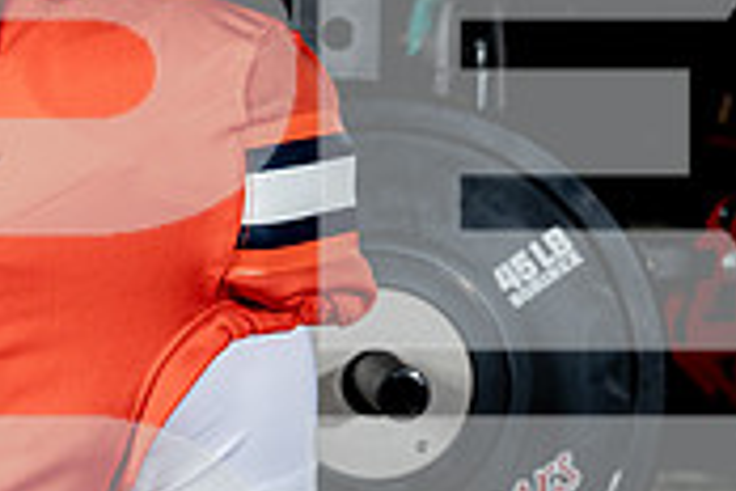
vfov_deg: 7.5
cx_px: -271
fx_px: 3741
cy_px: 129
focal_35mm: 183
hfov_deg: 10.9
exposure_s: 1/250
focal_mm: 55
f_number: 9
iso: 640
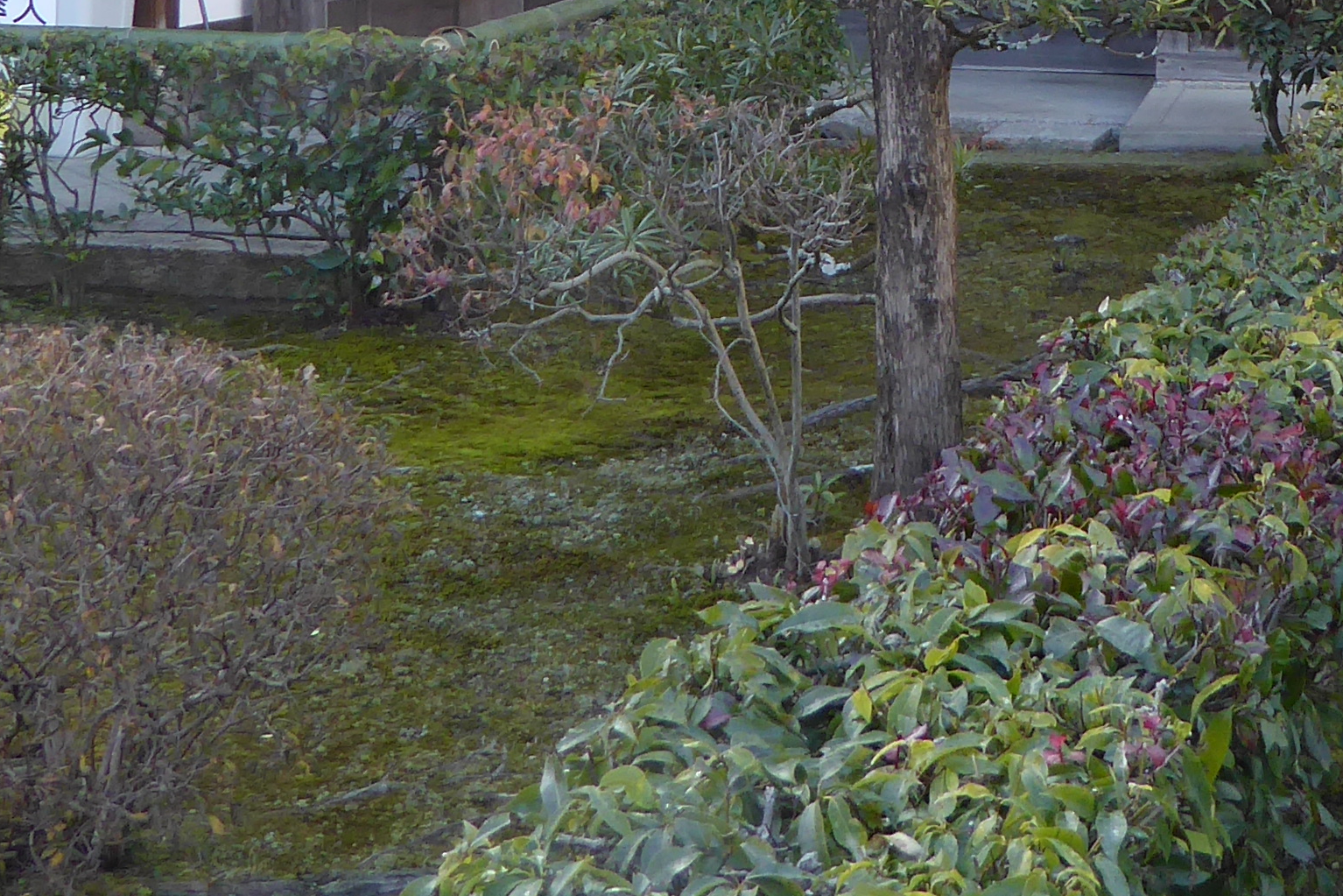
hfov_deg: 24.2
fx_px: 3096
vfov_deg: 15.6
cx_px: 992
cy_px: -272
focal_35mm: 83
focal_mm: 4.3
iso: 100
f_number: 3.3
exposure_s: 1/60
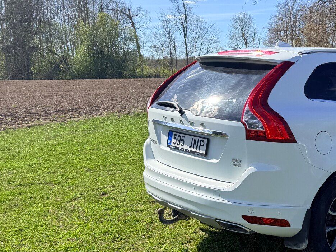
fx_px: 485
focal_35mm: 50
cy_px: 114
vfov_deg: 29.1
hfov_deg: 35.2
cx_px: 322
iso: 80
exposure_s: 1/3425
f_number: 1.78
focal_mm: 6.76
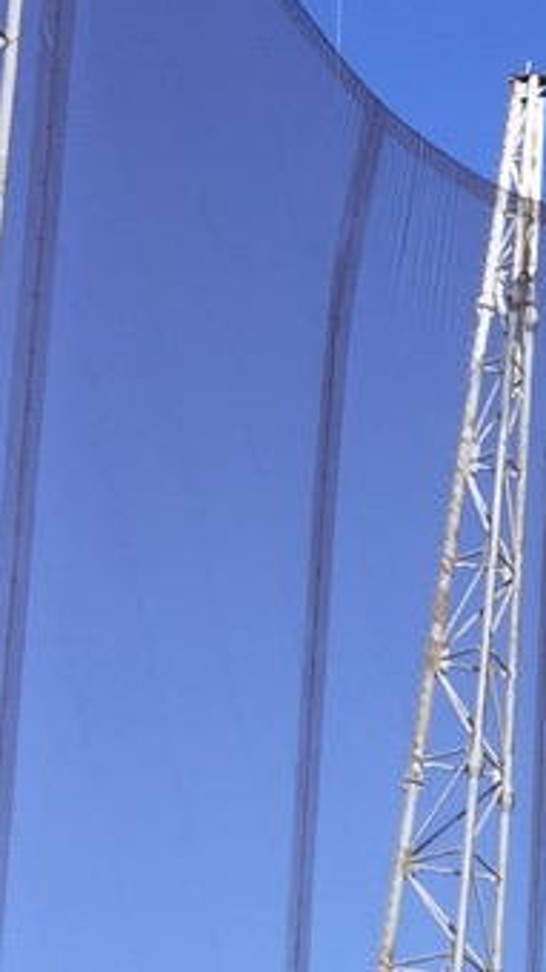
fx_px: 3349
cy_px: 1261
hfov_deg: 7.9
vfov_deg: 15.7
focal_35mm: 130
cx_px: 1681
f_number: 2.2
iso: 32
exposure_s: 1/1199
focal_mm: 4.15
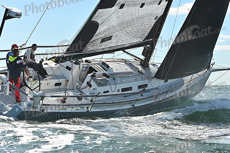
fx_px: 594
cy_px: 71
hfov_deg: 21.9
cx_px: 125
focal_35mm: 93
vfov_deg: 14.7
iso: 320
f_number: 4.5
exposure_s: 1/4000
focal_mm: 70
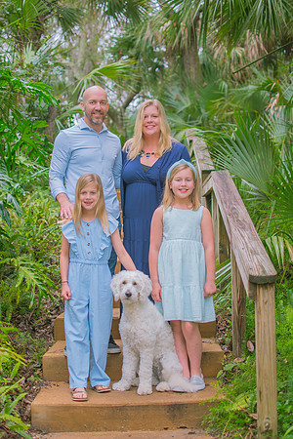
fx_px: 635
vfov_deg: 38.2
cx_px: 146
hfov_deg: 26.0
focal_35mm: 52
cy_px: 220
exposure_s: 1/250
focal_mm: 35
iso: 100
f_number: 2.2
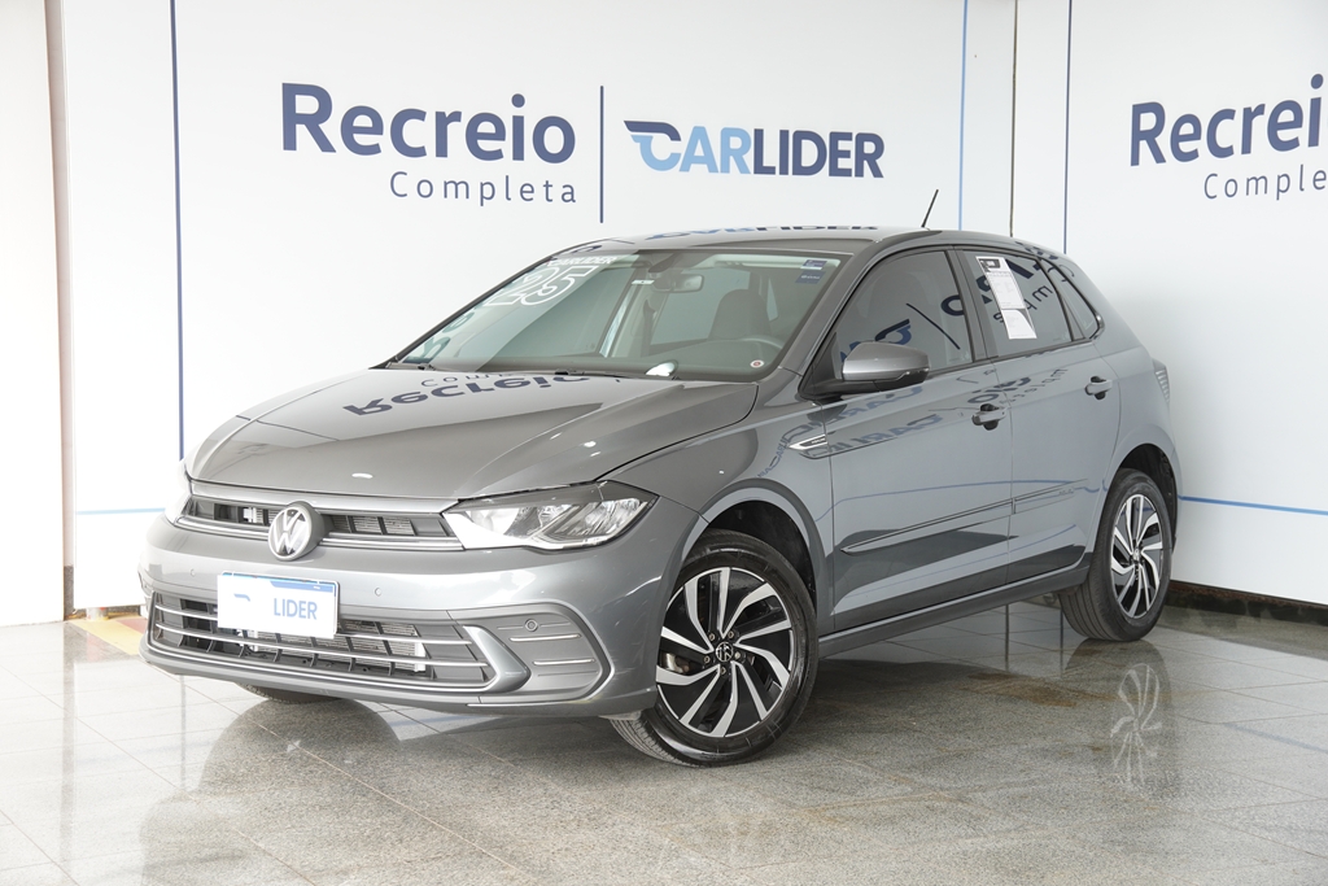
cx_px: 664
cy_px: 443
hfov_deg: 34.2
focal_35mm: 58
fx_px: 2158
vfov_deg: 23.2
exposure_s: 1/100
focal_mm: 39
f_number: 3.5
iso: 200
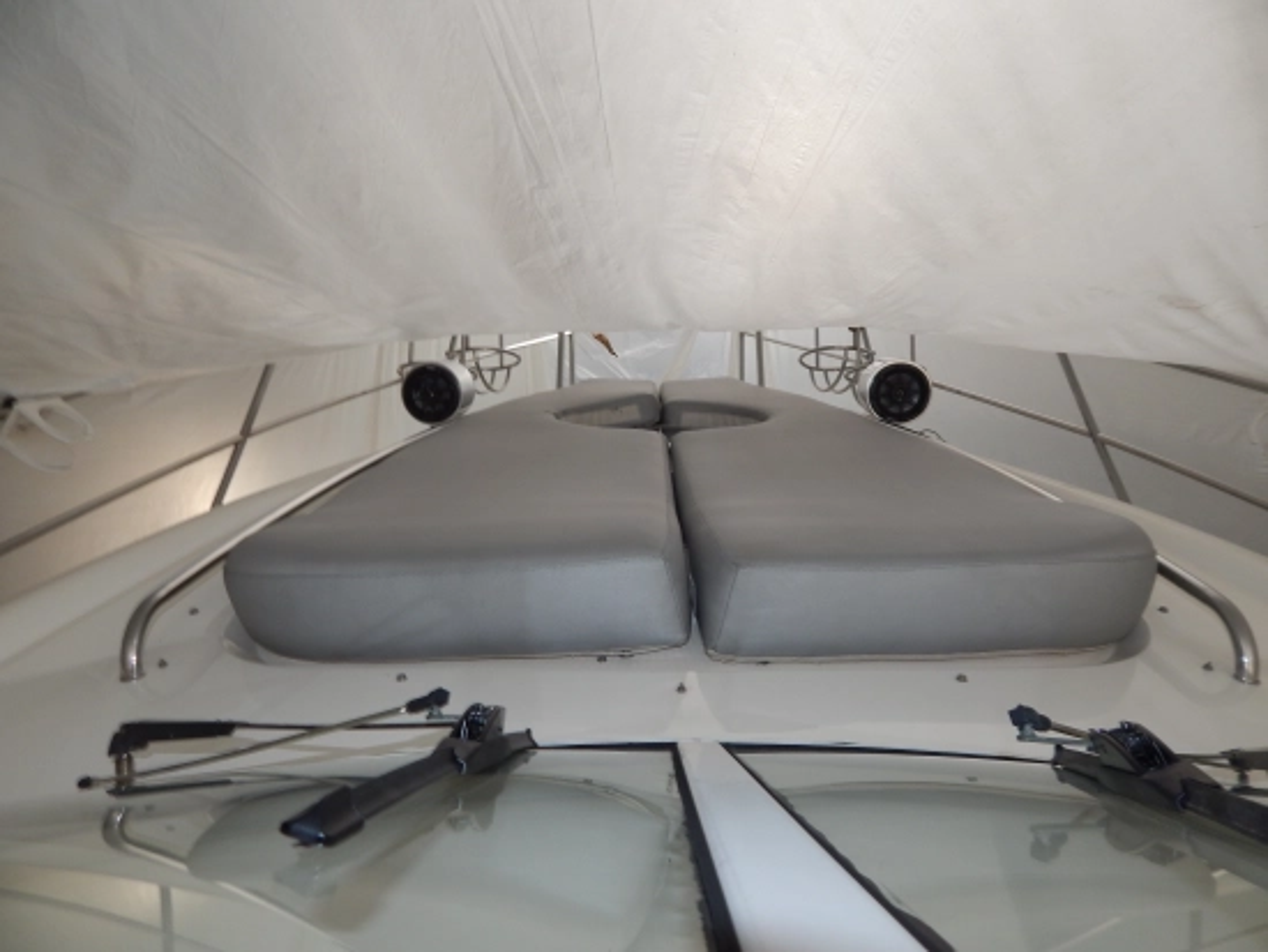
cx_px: 634
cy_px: 476
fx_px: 843
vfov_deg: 58.9
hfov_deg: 73.9
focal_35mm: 23
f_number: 3
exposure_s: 1/30
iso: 125
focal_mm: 4
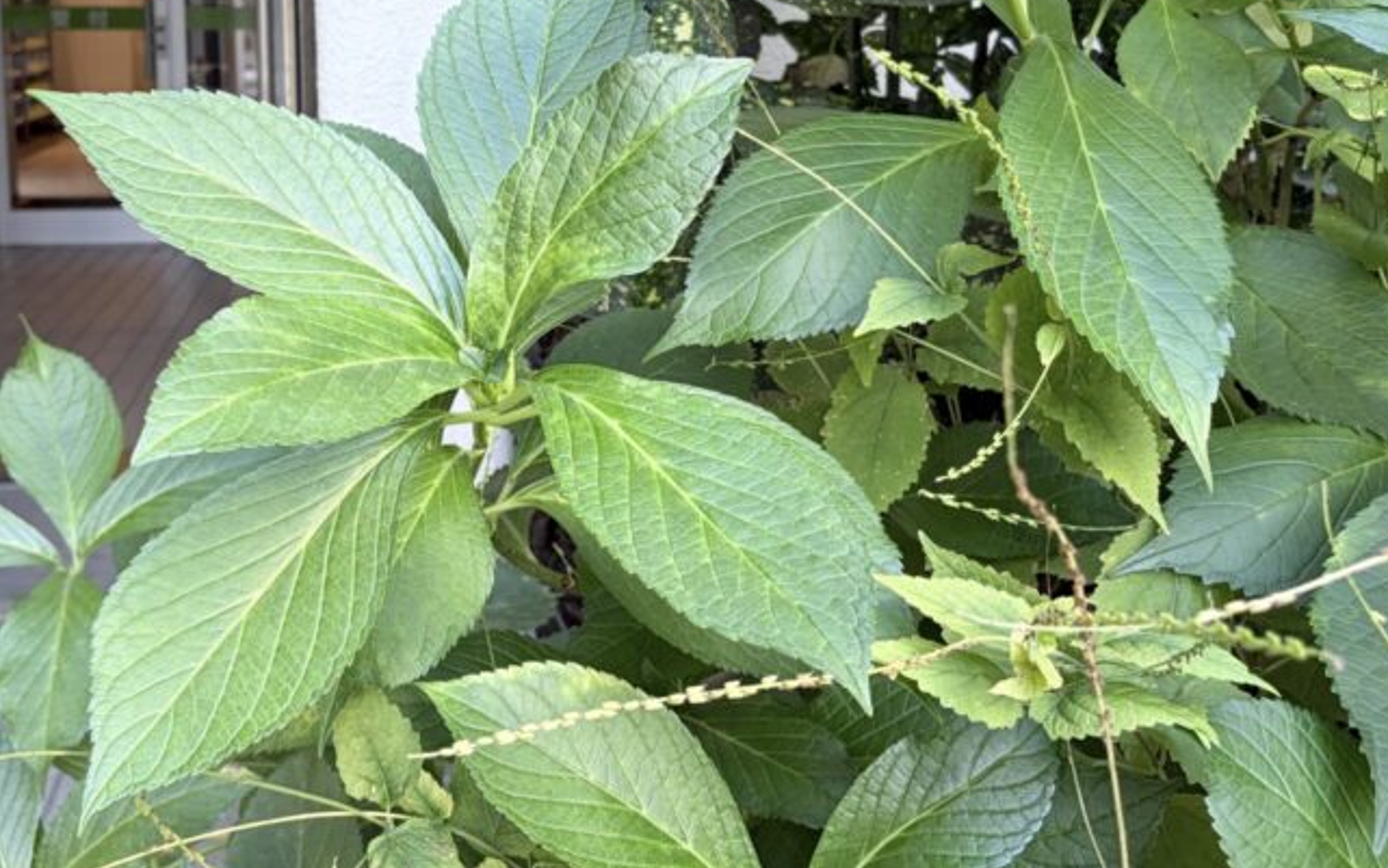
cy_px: 210
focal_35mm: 44
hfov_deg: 45.1
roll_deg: +0.5
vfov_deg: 28.8
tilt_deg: -7.6
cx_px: 587
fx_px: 1665
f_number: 1.6
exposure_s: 1/122
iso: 125
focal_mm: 5.96
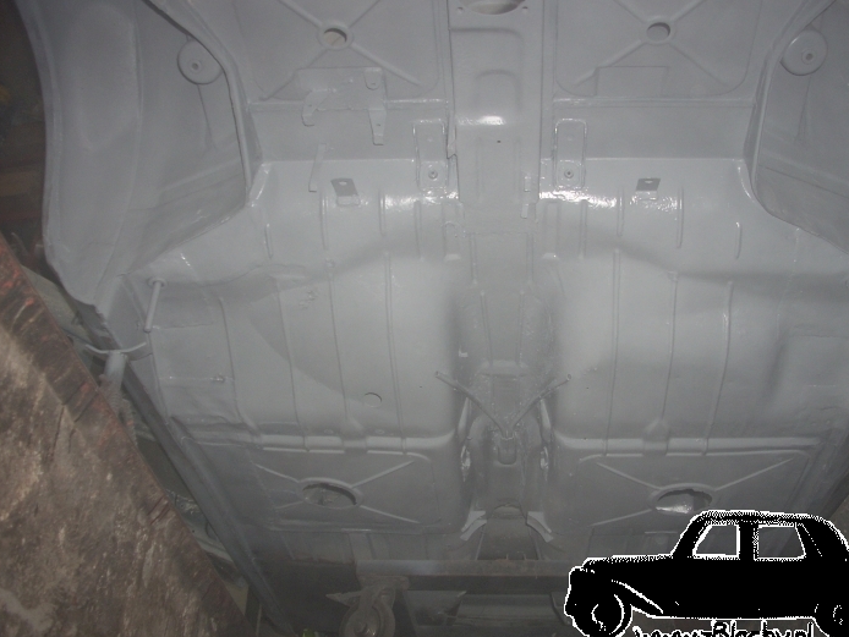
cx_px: 453
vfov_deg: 36.0
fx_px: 981
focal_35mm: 40
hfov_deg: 46.8
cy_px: 317
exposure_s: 1/60
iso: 64
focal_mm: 6.2
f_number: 2.8
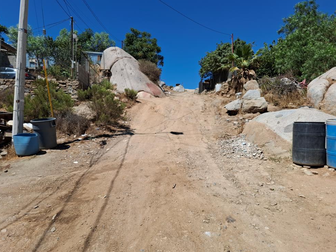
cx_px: 161
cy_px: 126
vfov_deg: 56.8
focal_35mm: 24
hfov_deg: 71.6
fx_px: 233
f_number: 1.8
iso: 50
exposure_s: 1/1412
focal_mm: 5.54
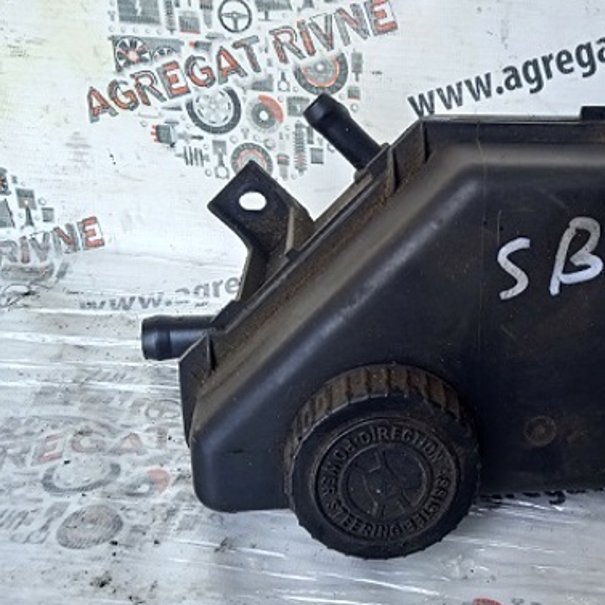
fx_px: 830
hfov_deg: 38.5
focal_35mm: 42
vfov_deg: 40.0
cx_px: 486
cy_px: 327
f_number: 2.2
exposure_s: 1/100
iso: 130
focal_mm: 3.43
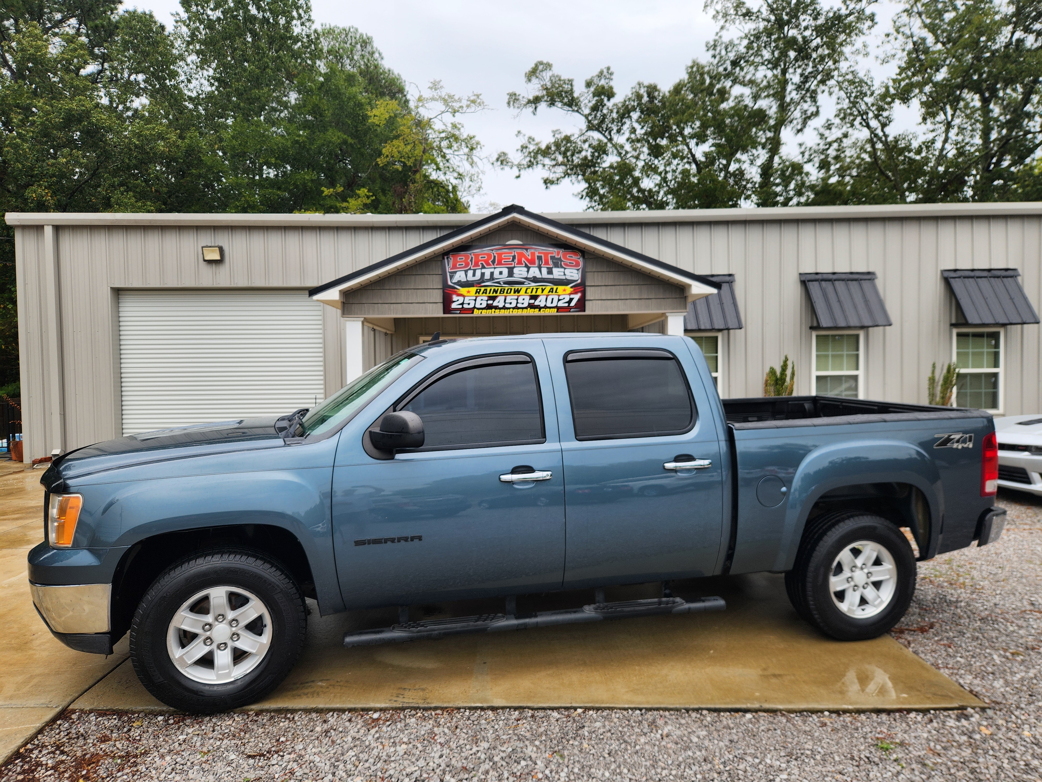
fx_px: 692
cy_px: 391
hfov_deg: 73.9
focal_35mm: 23
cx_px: 521
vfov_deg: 58.9
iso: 20
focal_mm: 5.4
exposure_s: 1/247
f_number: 1.8
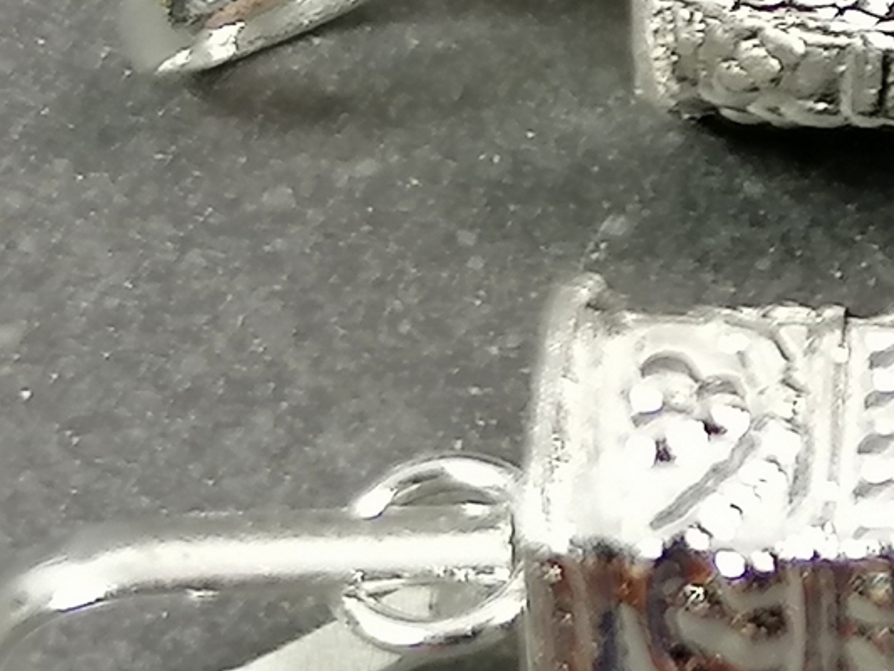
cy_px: -268
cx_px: 1513
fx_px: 5347
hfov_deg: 9.2
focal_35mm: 207
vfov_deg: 7.1
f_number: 1.8
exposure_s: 1/100
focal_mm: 4.75
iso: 64
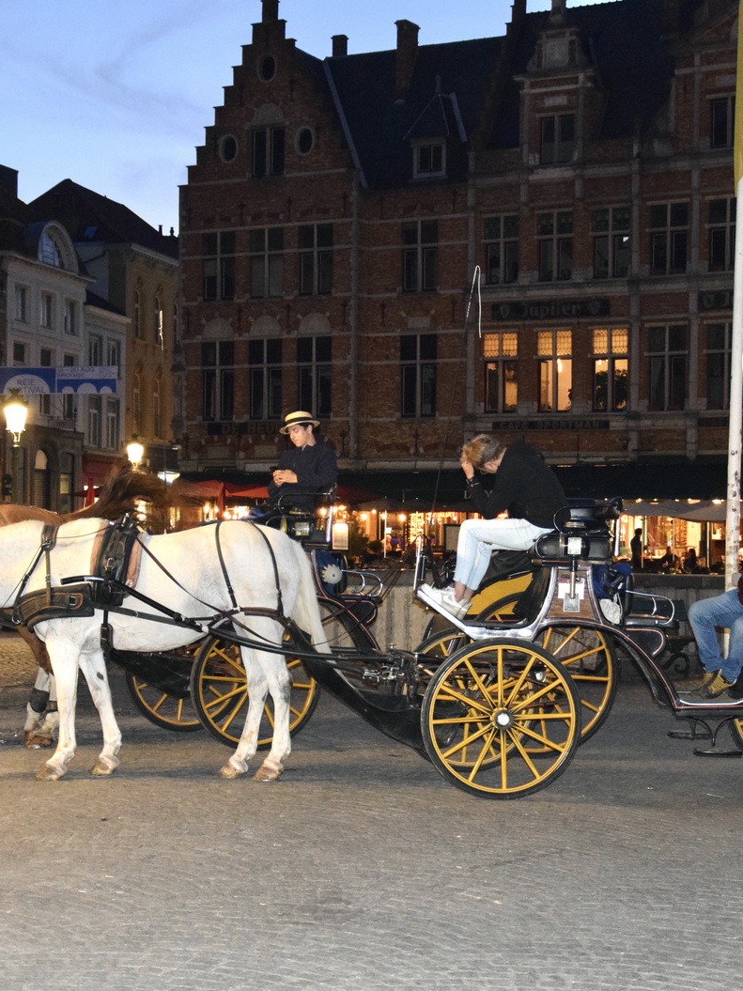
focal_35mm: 70
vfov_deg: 27.8
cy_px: 497
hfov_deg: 21.0
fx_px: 2004
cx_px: 410
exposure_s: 1/60
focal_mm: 32
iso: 3200
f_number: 4.2
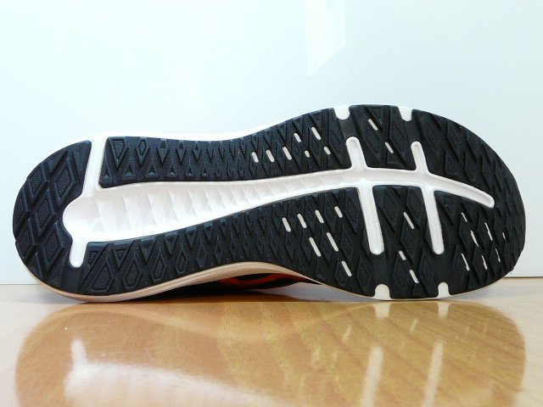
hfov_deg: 36.2
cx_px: 272
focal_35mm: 53
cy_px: 204
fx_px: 831
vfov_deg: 27.5
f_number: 2.8
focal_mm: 5.4
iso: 200
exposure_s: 1/40
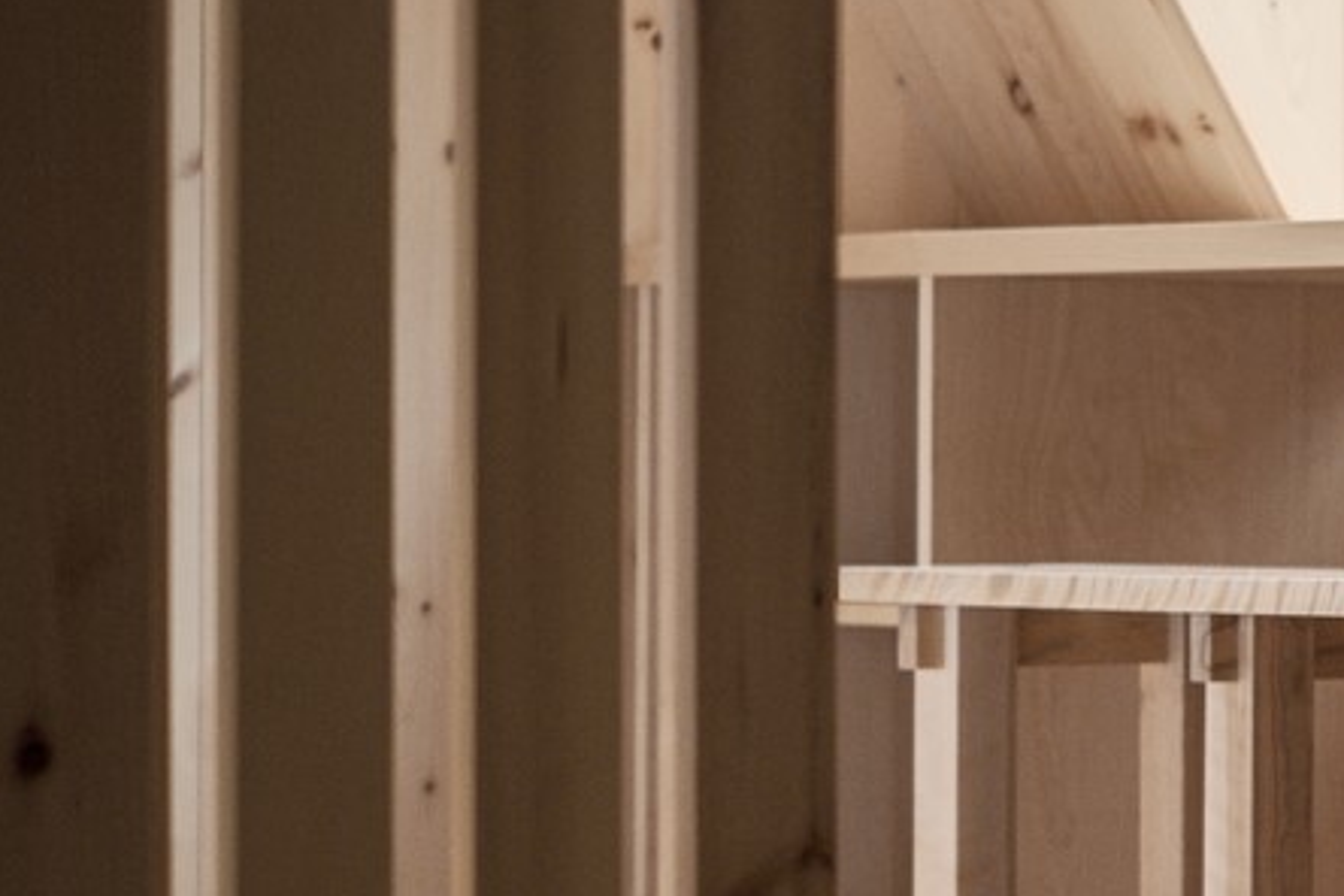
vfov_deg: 8.5
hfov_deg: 12.3
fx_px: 6010
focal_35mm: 161
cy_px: 714
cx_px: 1877
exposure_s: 1/250
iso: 800
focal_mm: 35
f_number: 1.4
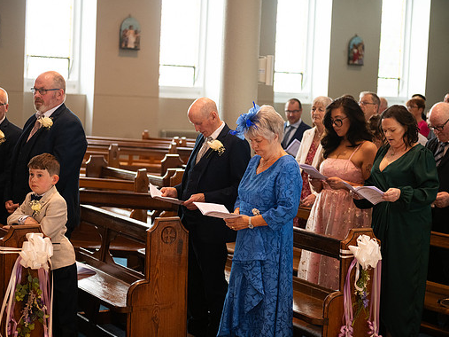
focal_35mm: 77
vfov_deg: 19.1
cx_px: 231
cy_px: 168
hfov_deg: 25.3
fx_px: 999
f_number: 3.5
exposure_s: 1/160
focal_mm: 70
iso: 800
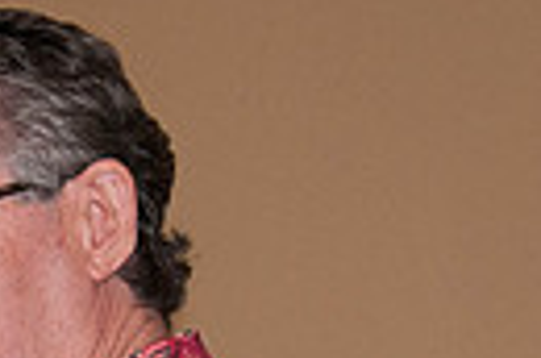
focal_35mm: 335
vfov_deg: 4.0
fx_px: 5022
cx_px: -429
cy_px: 656
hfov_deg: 6.0
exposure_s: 1/80
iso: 800
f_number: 5.6
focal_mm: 50
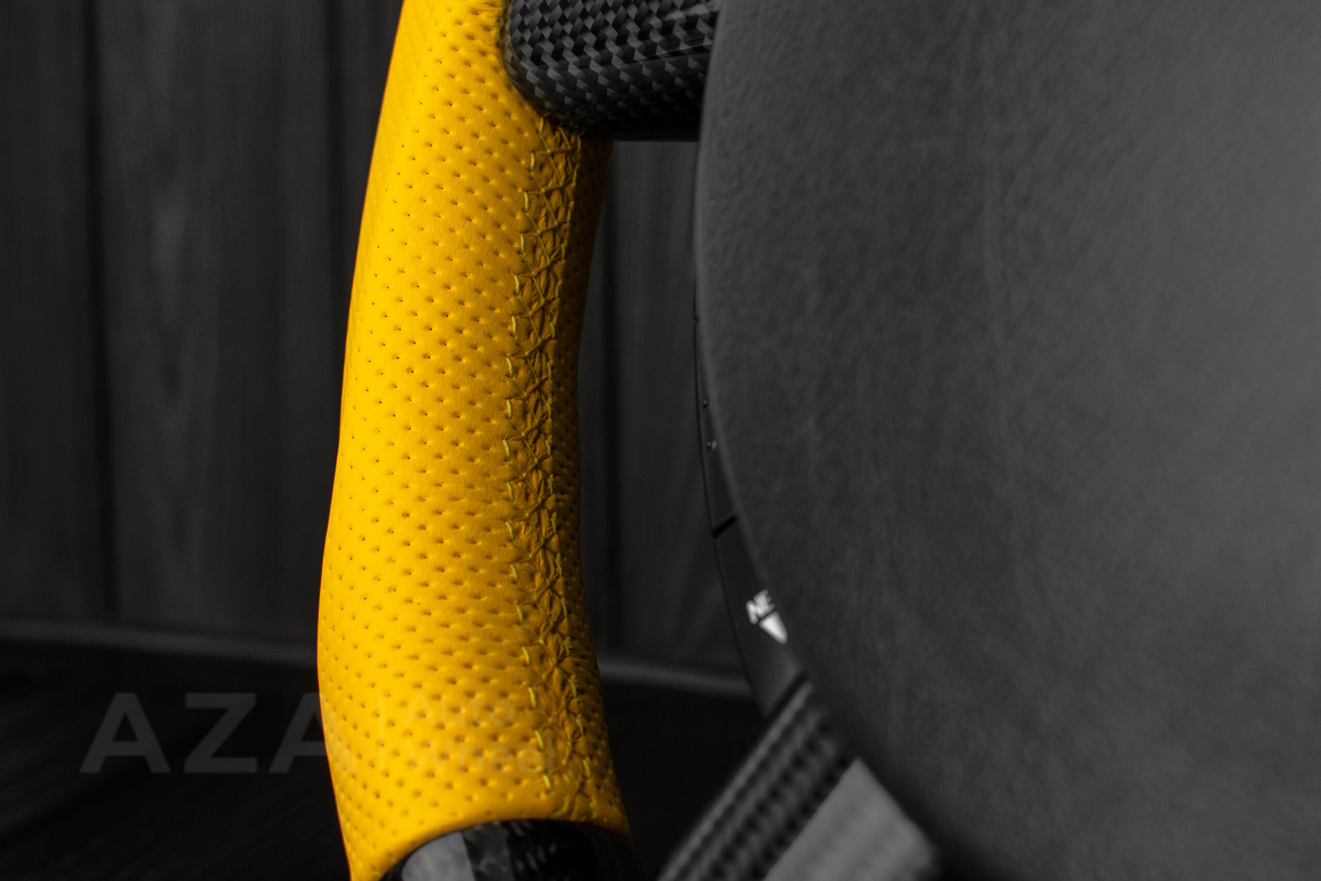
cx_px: 660
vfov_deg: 25.8
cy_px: 440
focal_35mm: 52
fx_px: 1926
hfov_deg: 37.8
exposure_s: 1/125
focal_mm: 35
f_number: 6.3
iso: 500
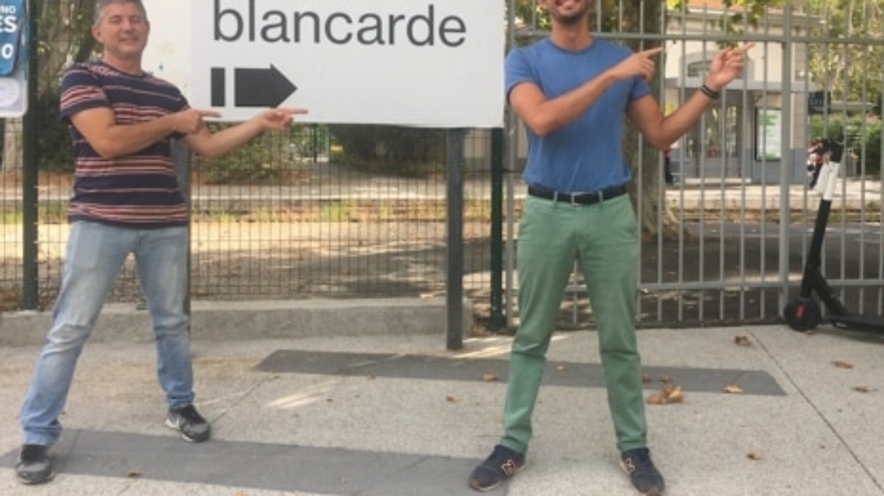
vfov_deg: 34.3
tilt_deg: -0.8
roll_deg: -0.5
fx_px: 797
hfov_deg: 58.0
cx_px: 471
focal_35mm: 34
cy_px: 162
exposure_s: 1/430
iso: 25
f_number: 2.2
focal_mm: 4.15
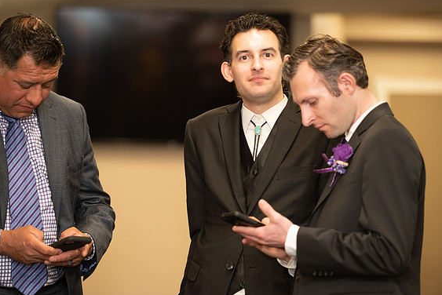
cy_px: 149
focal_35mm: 175
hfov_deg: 11.7
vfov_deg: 7.9
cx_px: 226
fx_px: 2150
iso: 400
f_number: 3.2
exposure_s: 1/80
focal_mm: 170
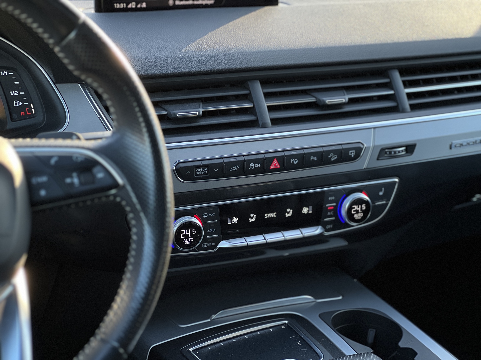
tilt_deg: -18.3
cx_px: 240
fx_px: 1070
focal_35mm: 77
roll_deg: -3.6
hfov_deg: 25.3
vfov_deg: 19.1
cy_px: 180
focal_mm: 9
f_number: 2.8
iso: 200
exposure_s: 1/121
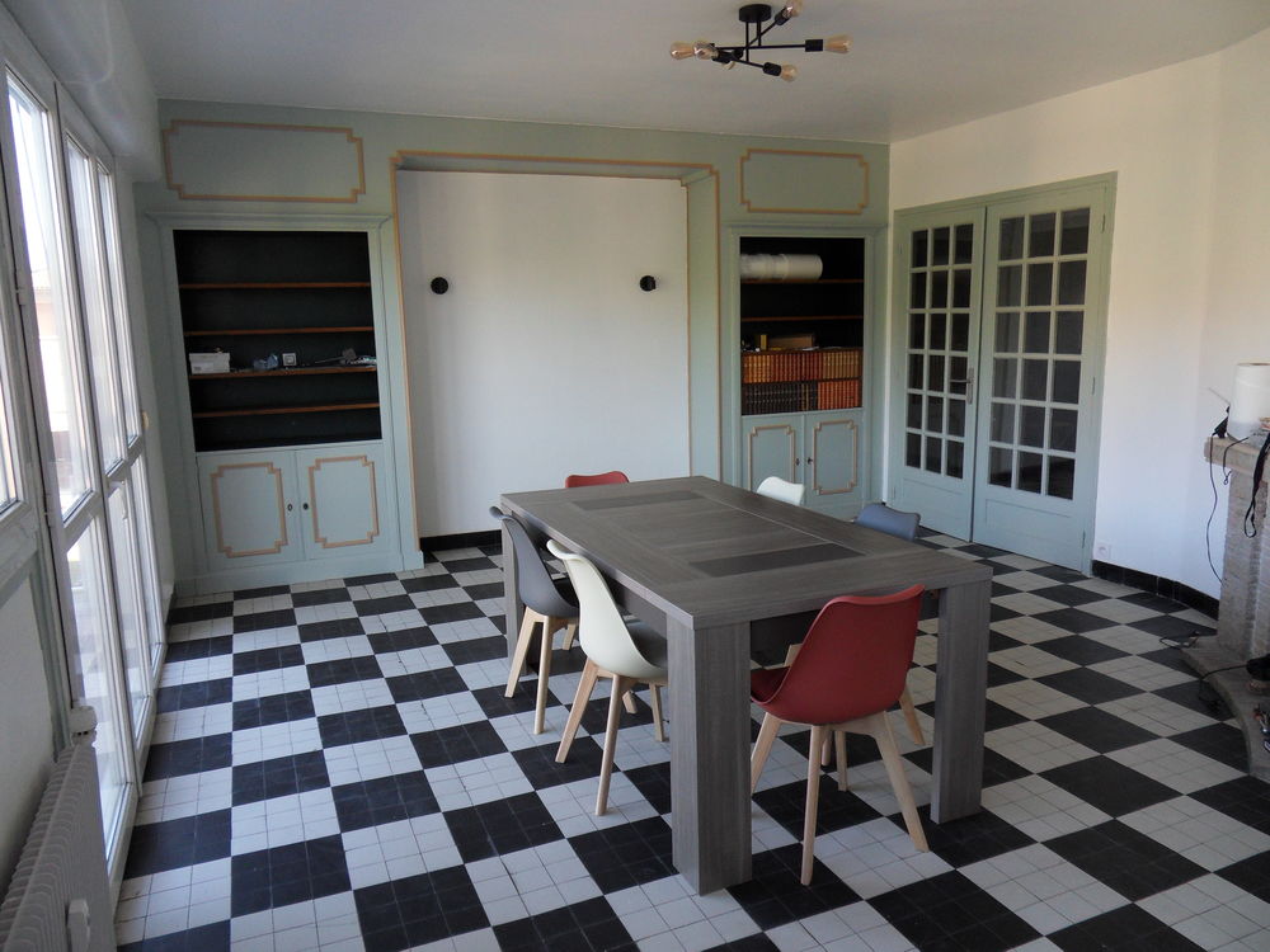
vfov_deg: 56.8
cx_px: 635
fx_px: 881
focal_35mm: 24
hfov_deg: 71.6
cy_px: 476
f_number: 3.3
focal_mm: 4.2
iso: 120
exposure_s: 1/45
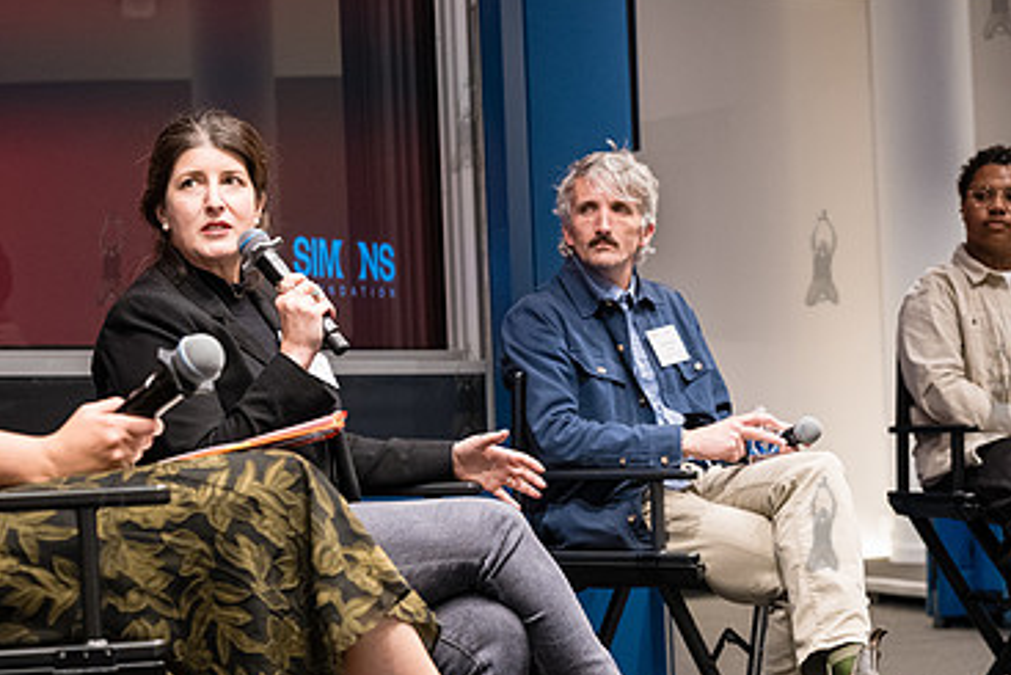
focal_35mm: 87
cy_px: 390
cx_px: 466
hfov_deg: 23.4
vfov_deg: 15.7
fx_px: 2444
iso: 5000
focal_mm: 55
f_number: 4
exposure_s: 1/250
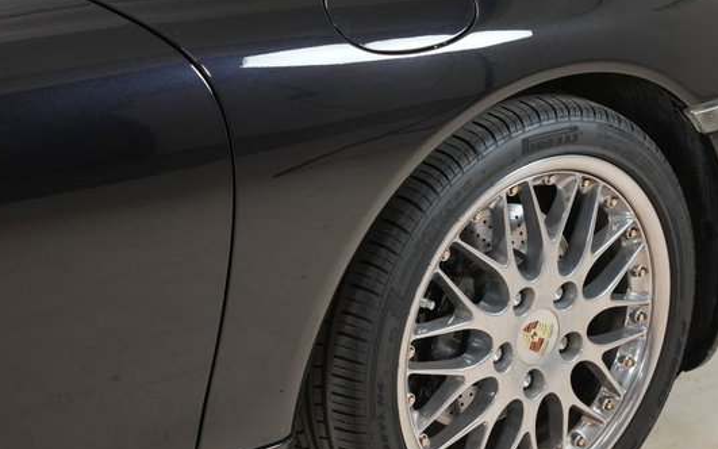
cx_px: 442
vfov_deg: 12.4
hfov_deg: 19.6
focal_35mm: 106
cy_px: 229
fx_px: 2074
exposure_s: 1/40
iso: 400
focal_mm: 48
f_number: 4
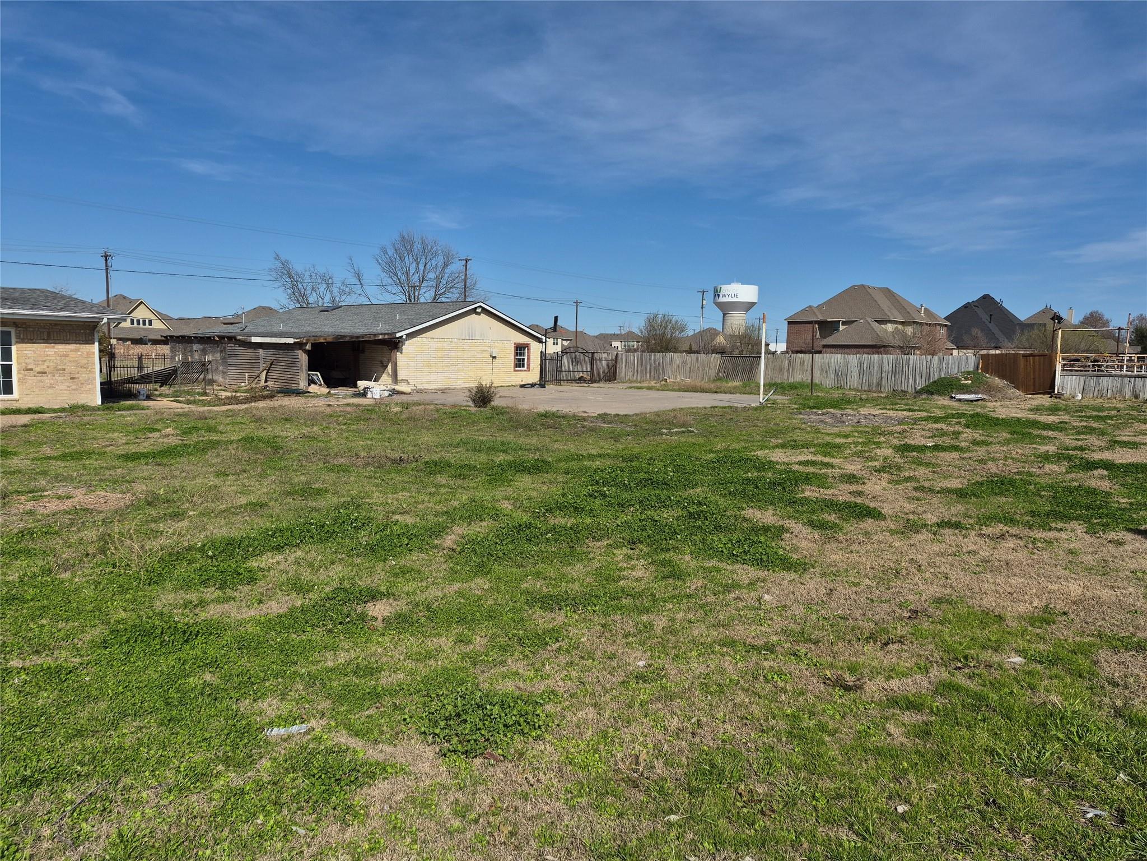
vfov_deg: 58.9
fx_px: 762
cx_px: 574
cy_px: 430
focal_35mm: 23
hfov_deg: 73.9
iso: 50
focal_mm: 5.4
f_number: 1.8
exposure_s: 1/7696
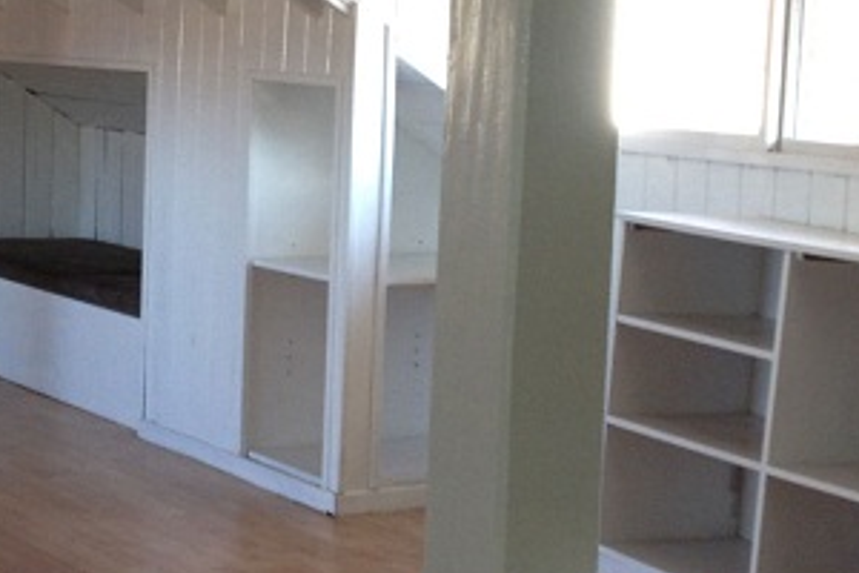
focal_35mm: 97
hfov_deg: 21.0
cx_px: 301
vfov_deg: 14.1
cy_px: 189
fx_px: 2314
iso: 100
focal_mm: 4.28
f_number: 2.4
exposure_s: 1/20
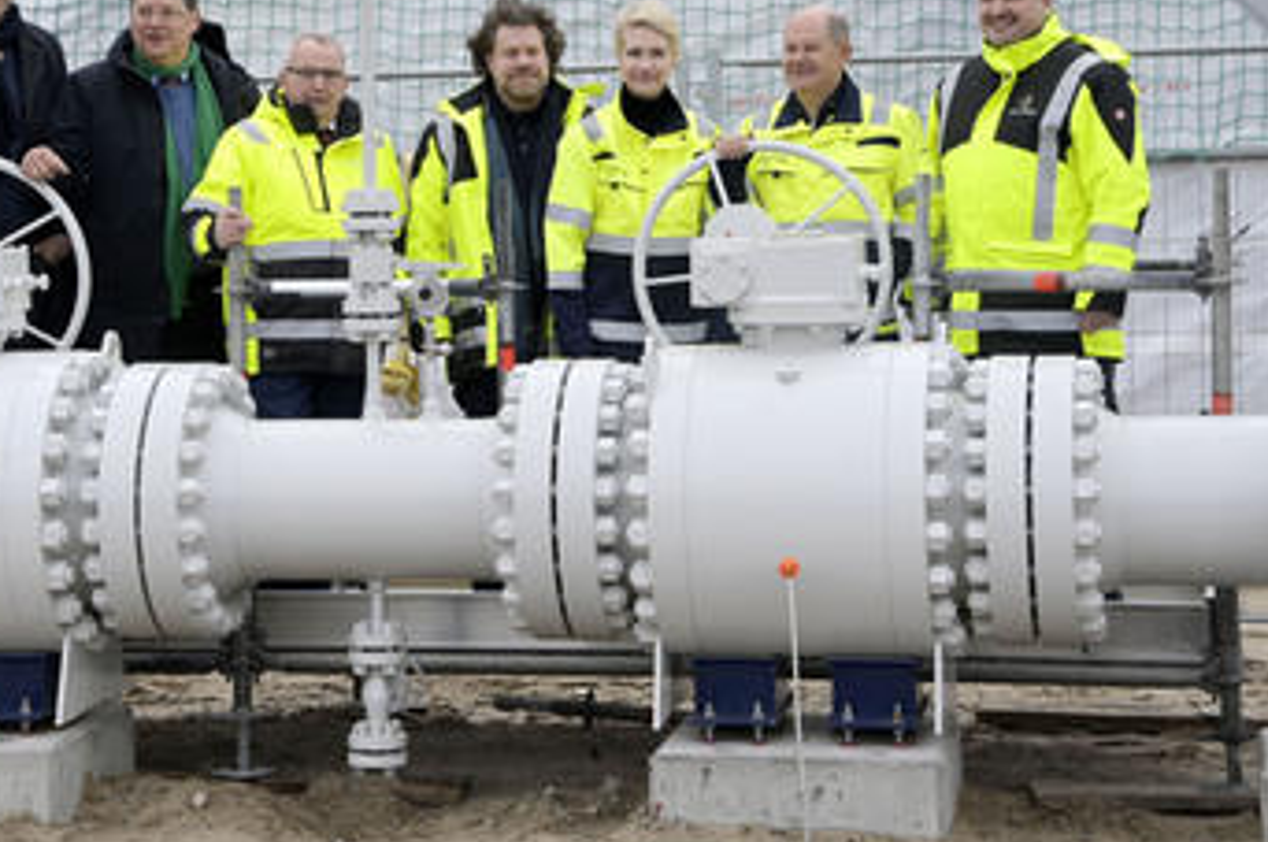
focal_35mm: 103
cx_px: 514
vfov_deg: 13.2
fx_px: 3623
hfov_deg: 19.8
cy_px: 319
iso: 4000
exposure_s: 1/400
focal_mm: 78
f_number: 6.3
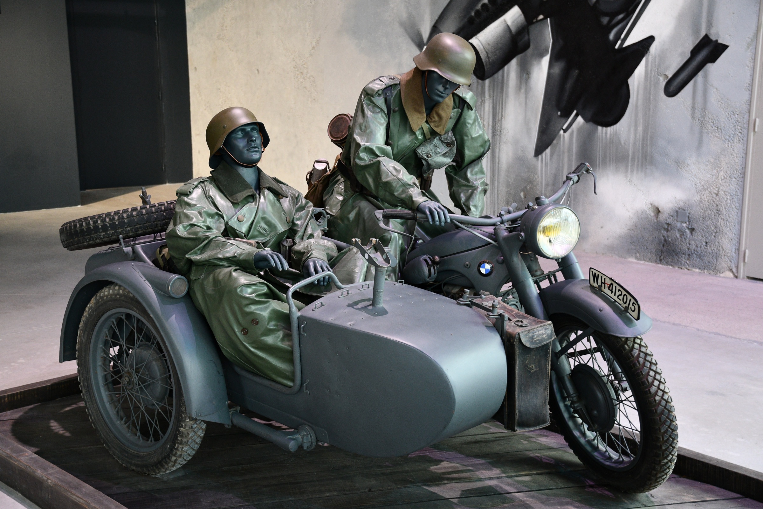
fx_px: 1017
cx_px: 382
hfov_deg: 41.1
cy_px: 254
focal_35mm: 48
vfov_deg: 28.1
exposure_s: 1/40
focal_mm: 32
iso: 640
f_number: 3.2
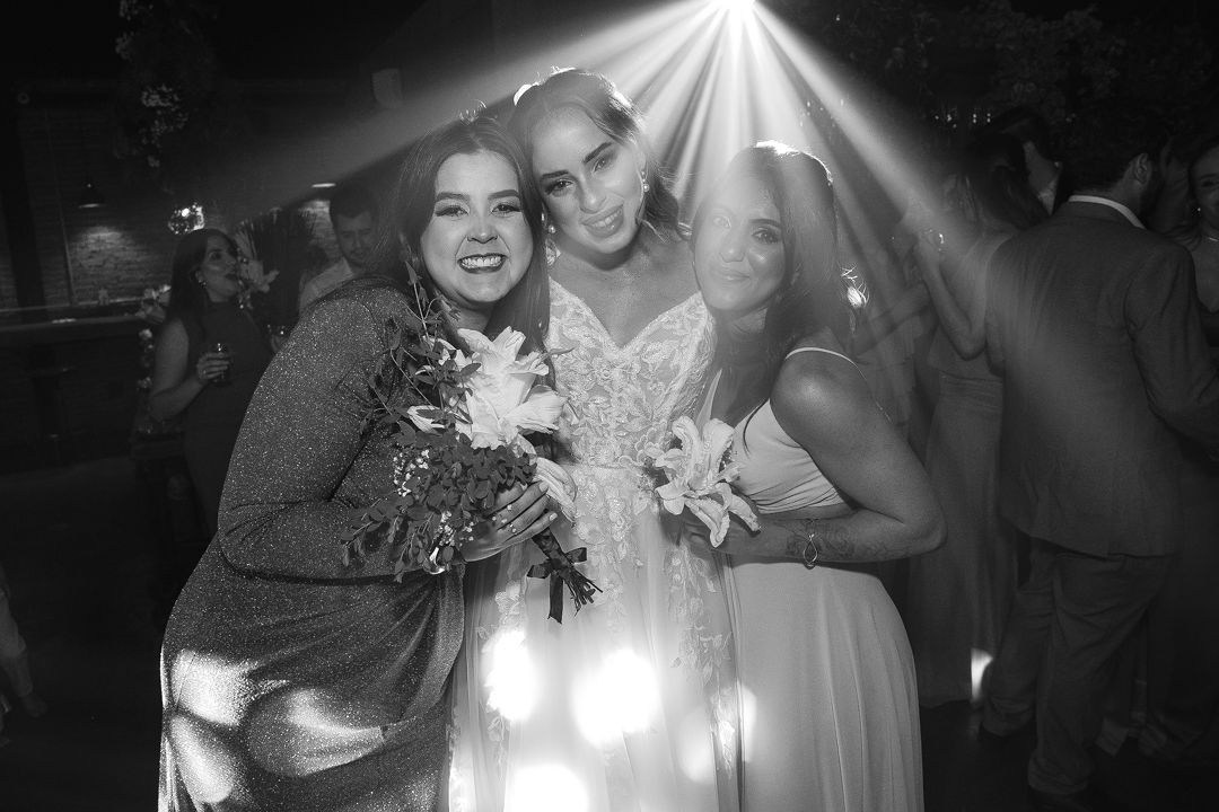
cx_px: 543
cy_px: 400
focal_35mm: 24
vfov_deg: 54.0
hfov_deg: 74.5
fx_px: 798
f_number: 3.5
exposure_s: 1/200
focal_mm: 17
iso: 1600
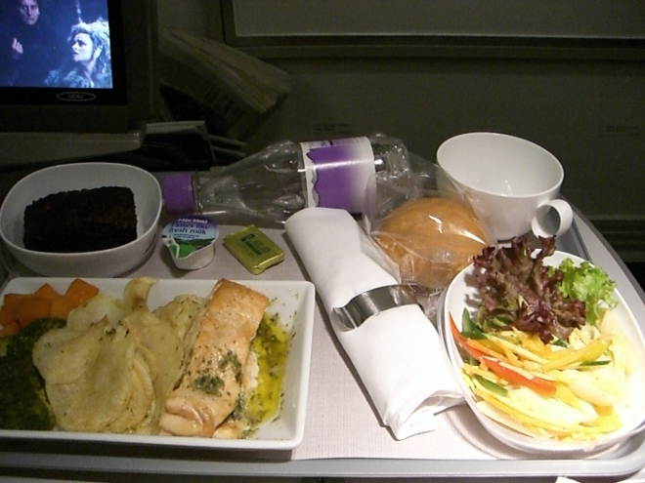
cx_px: 322
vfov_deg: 37.7
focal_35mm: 38
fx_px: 708
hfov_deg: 49.0
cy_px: 242
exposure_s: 1/25
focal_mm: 6.2
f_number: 2.7
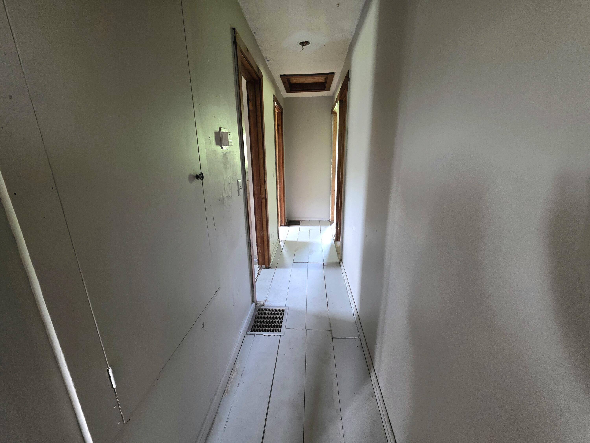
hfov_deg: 106.2
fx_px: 222
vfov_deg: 89.9
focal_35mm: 13
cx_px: 295
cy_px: 222
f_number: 1.9
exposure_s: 1/60.2
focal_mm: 2.2
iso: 1000
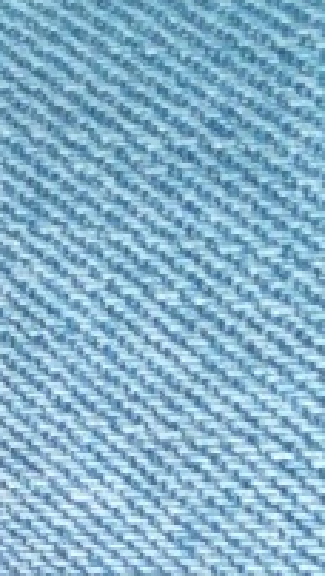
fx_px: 2308
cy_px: 818
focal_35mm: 151
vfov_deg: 13.5
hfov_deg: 7.8
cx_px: -220
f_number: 2.8
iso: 64
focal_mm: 3.85
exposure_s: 1/1507
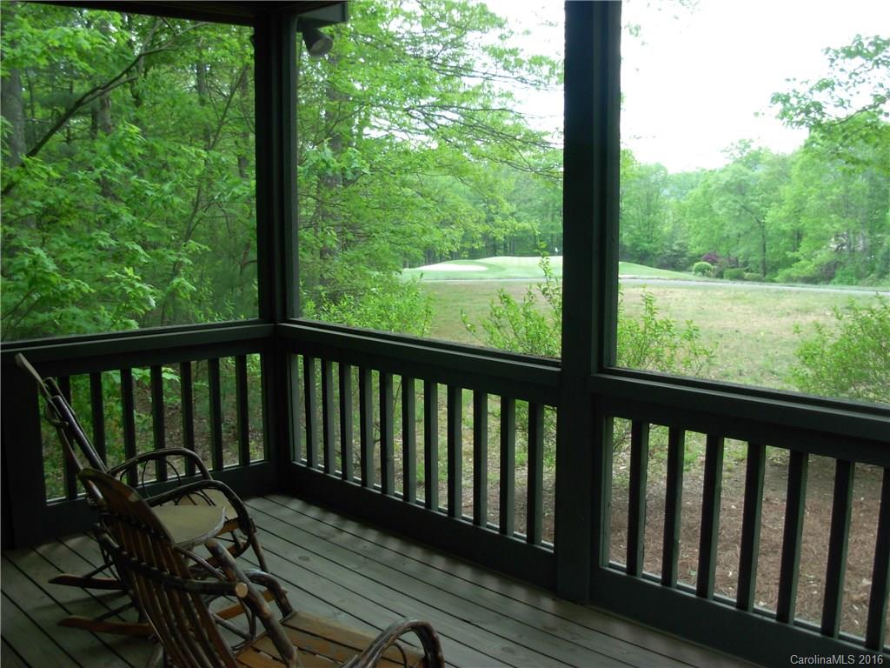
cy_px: 334
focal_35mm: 38
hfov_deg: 49.0
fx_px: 977
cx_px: 445
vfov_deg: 37.7
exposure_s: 1/65.8
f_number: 2.9
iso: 79
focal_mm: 6.3
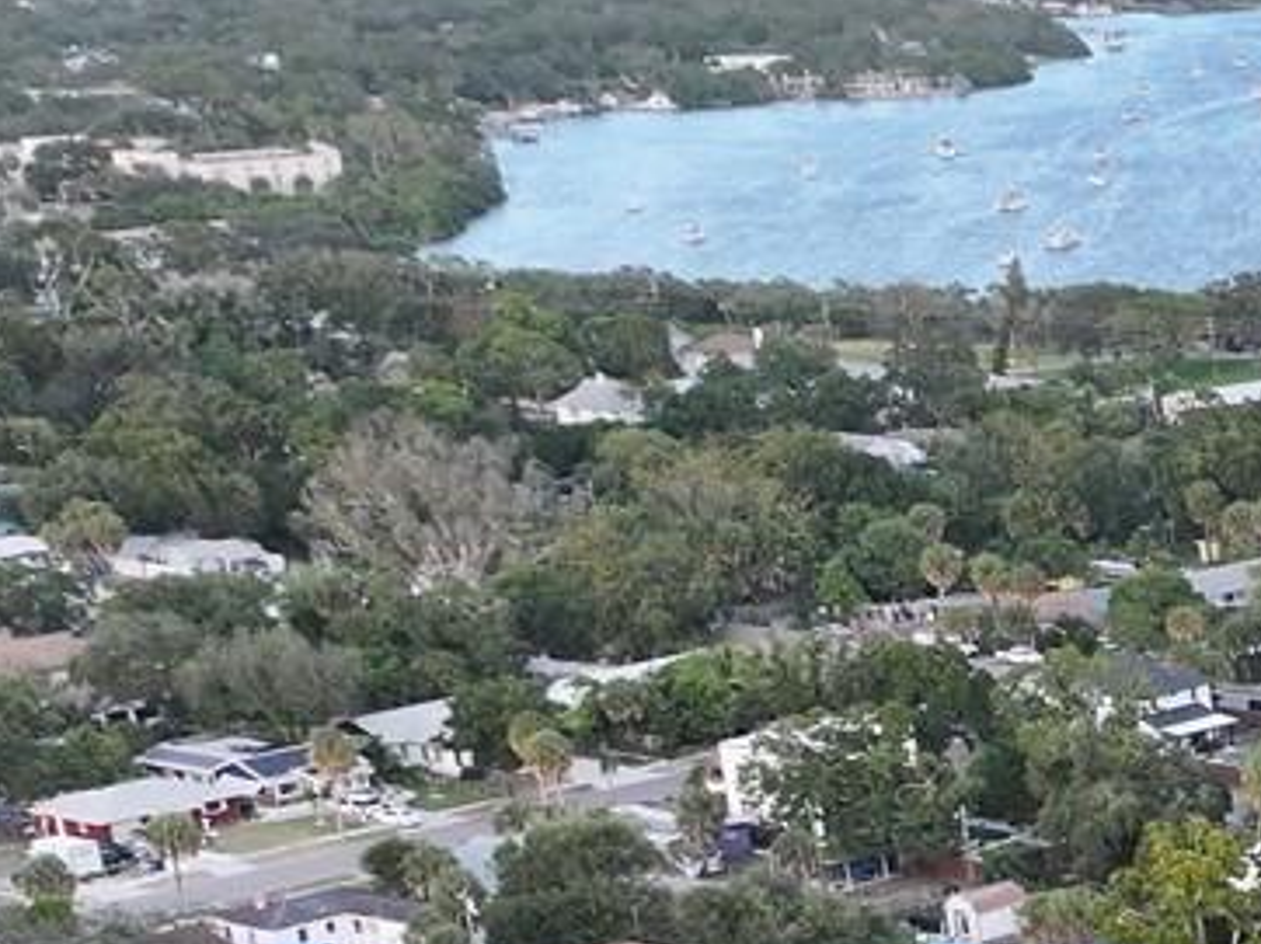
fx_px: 3859
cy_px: 1292
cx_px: 2487
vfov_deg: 13.4
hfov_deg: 15.2
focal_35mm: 106
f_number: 2.8
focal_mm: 12.29
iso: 360
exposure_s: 1/400
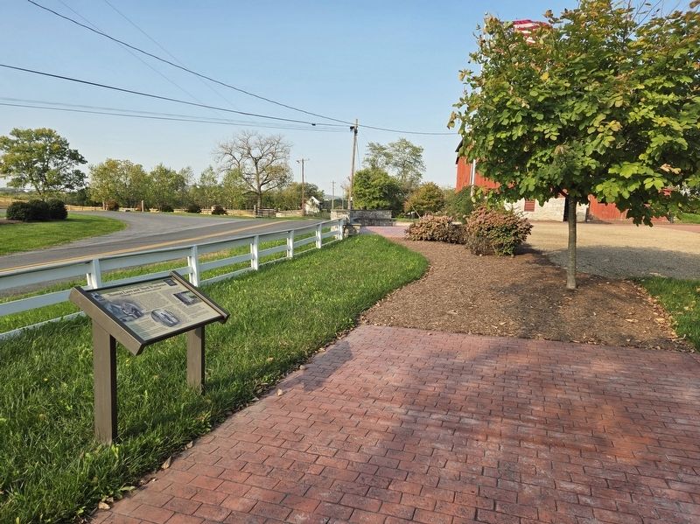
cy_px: 262
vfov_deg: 58.8
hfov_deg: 74.0
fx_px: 465
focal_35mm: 23
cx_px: 350
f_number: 1.8
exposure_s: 1/1027
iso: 25
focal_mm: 5.4
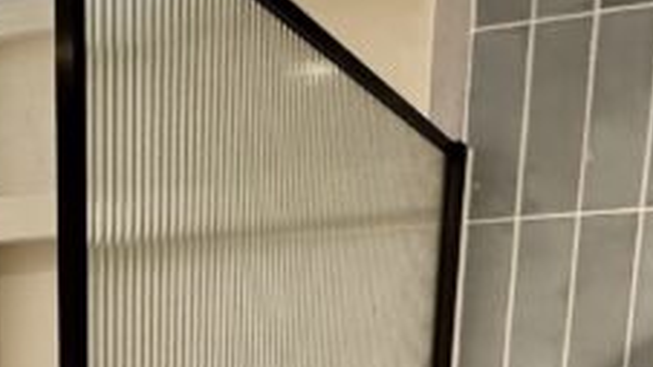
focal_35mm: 69
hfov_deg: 29.9
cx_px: 142
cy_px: 757
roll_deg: -0.8
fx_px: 1194
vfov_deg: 14.3
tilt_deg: -15.7
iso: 160
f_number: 2.2
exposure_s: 1/50
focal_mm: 2.22
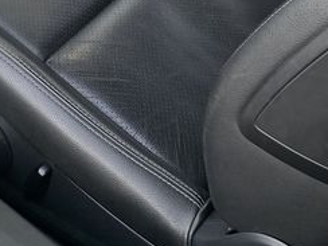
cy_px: -241
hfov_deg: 17.4
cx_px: 124
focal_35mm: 113
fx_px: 1071
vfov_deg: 11.8
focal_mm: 6.3
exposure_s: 1/60
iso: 800
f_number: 1.7
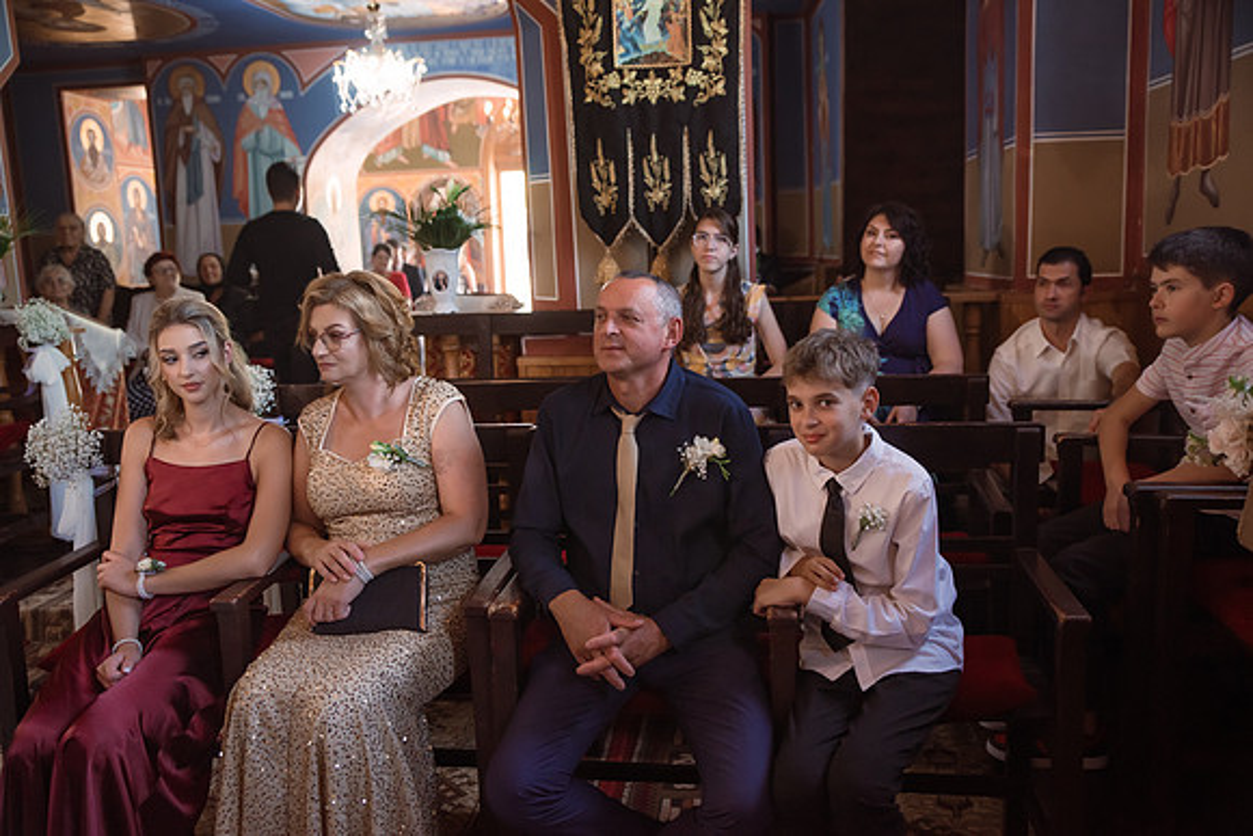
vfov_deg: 42.3
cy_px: 418
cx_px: 626
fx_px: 1079
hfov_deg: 60.3
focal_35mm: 31
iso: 1250
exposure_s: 1/200
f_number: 2.8
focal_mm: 31
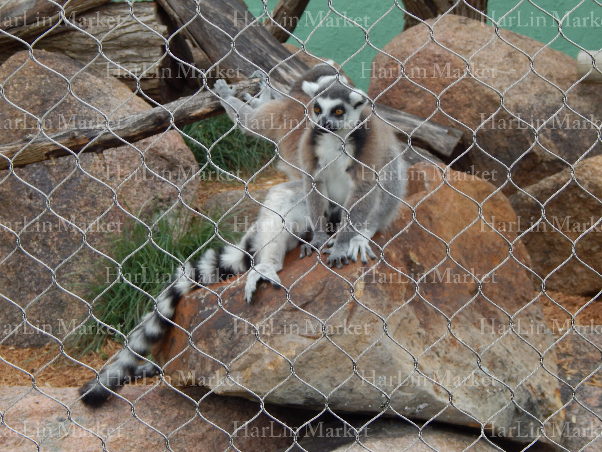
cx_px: 301
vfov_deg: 15.7
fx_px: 1635
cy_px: 226
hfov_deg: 20.9
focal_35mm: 94
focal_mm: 16.6
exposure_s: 1/200
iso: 125
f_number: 4.4
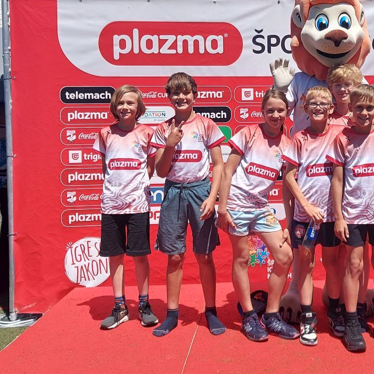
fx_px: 611
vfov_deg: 33.7
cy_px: 125
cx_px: 299
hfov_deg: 33.1
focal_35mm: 50
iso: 32
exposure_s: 1/1227
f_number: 1.8
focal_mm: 5.23
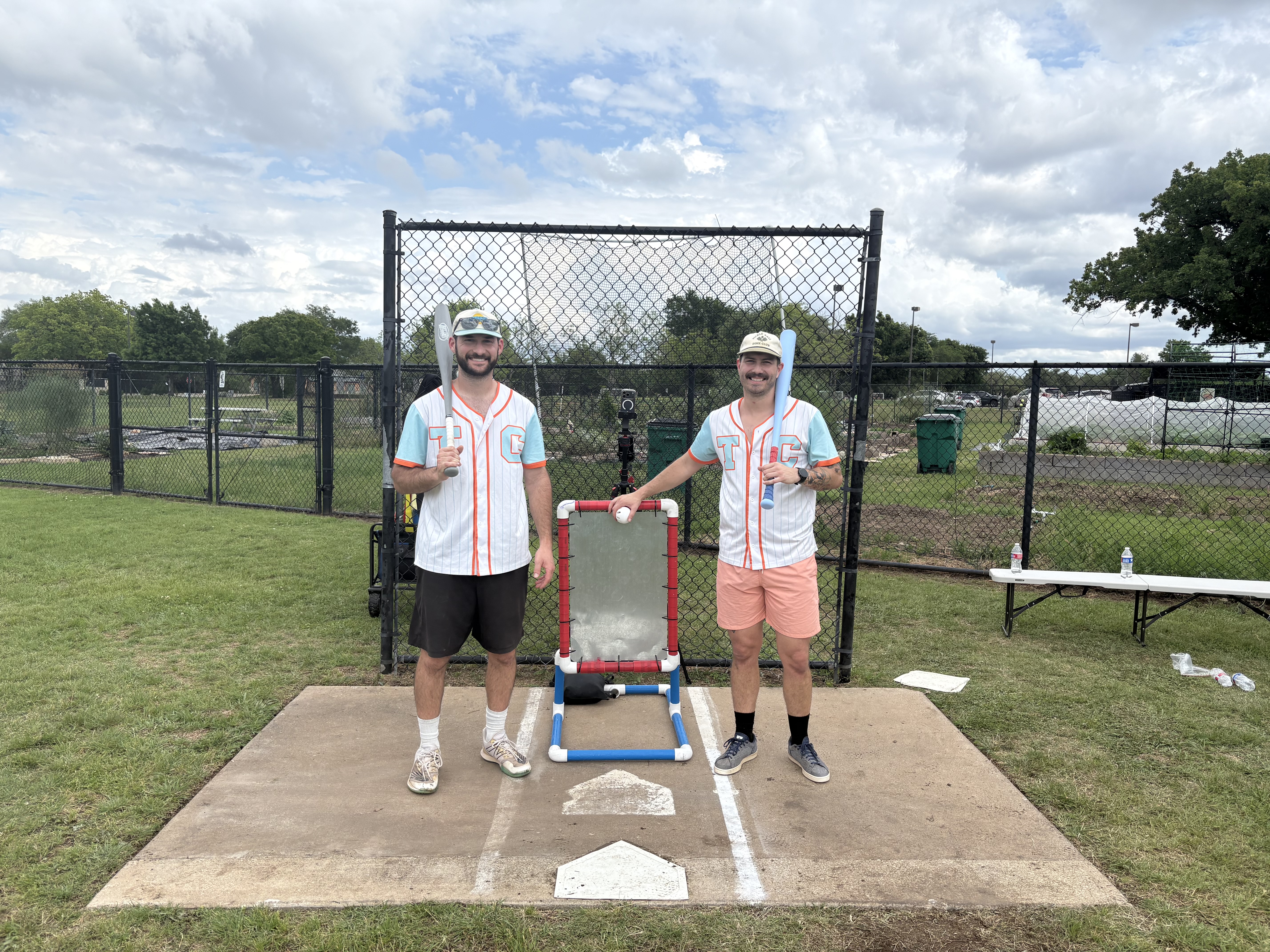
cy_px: 476
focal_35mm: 26
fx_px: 954
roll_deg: -1.2
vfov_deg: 53.1
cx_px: 635
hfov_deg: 67.3
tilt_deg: -5.6
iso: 50
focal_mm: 5.96
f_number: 1.6
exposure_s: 1/3623
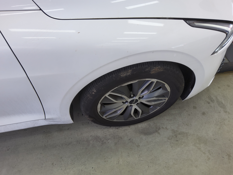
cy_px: 88
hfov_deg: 69.4
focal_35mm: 25
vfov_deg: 54.9
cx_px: 116
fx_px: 168
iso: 40
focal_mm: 3.08
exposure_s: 1/100
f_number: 2
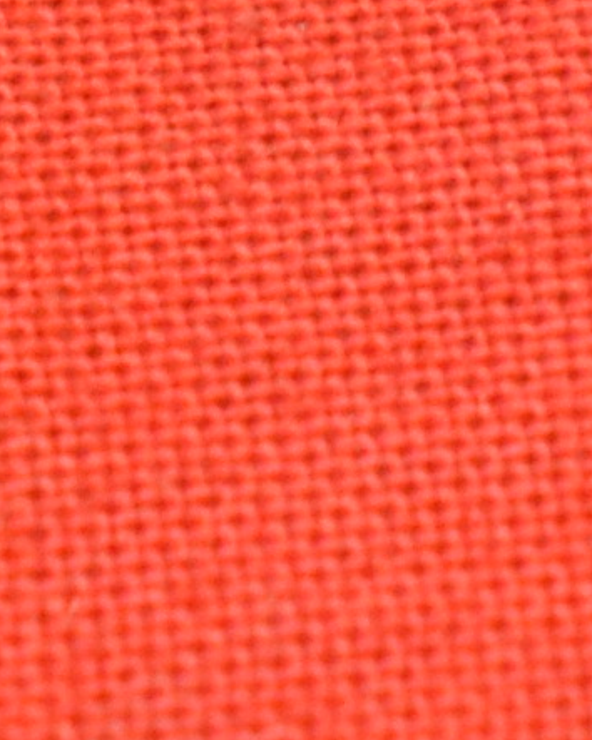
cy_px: 134
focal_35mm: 787
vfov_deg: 2.5
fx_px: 17243
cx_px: -1062
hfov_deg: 2.0
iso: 1250
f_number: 5.6
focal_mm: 55
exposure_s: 1/60
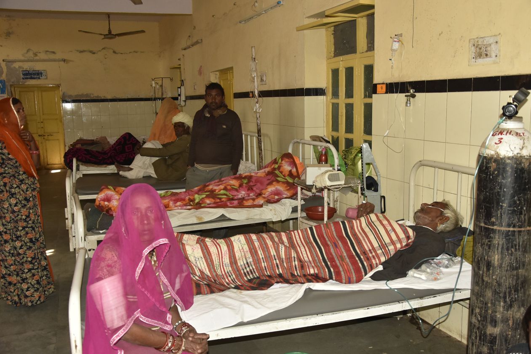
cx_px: 266
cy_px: 177
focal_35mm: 33
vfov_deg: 40.0
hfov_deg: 57.2
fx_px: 487
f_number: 5
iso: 800
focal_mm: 22
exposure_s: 1/100
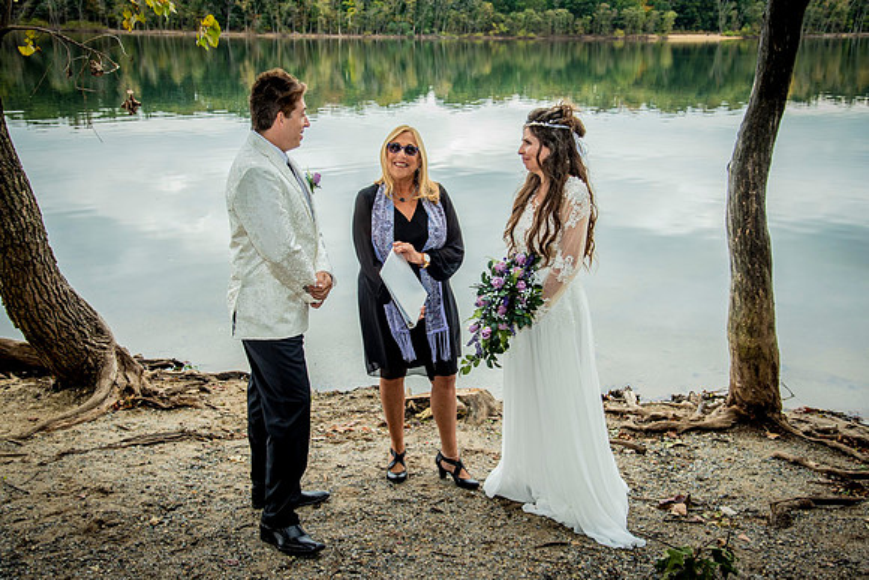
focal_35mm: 38
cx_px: 434
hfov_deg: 50.7
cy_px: 290
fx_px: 917
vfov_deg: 35.1
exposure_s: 1/160
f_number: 5
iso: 320
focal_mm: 38
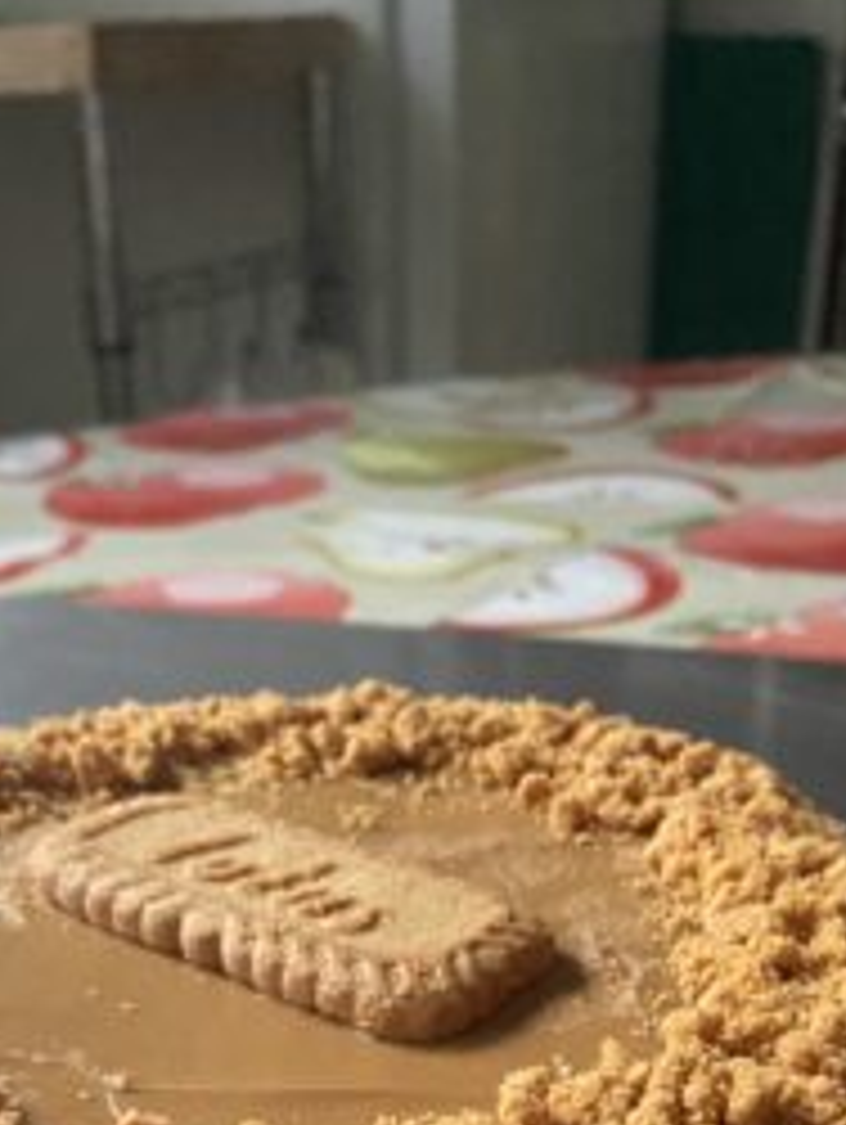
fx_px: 1692
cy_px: 1112
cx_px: 335
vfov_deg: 33.8
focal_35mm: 52
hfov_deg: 28.0
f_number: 1.8
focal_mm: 4.25
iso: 640
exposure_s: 1/36
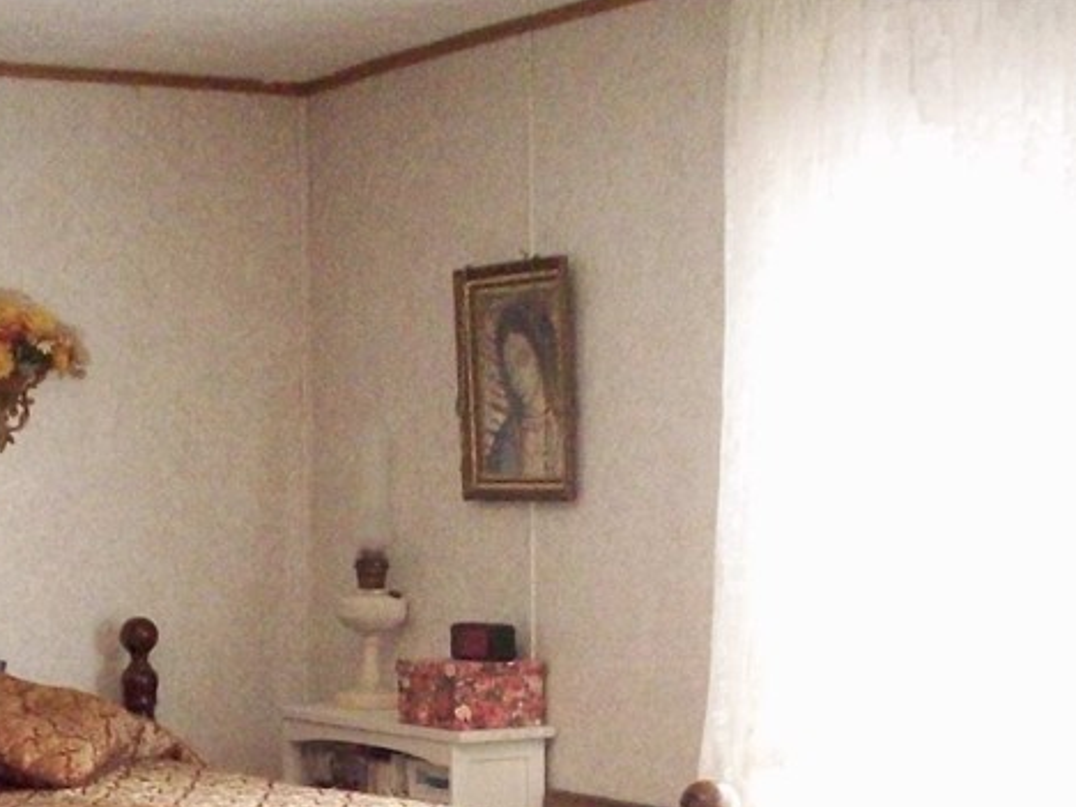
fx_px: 2518
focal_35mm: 81
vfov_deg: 17.6
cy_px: 876
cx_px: 80
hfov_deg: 23.4
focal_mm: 6.2
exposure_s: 1/128
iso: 800
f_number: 2.8
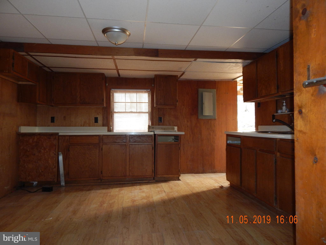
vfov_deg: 61.1
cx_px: 163
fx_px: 207
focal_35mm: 22
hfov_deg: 76.4
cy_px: 122
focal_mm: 4
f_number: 3
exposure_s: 1/30
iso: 200
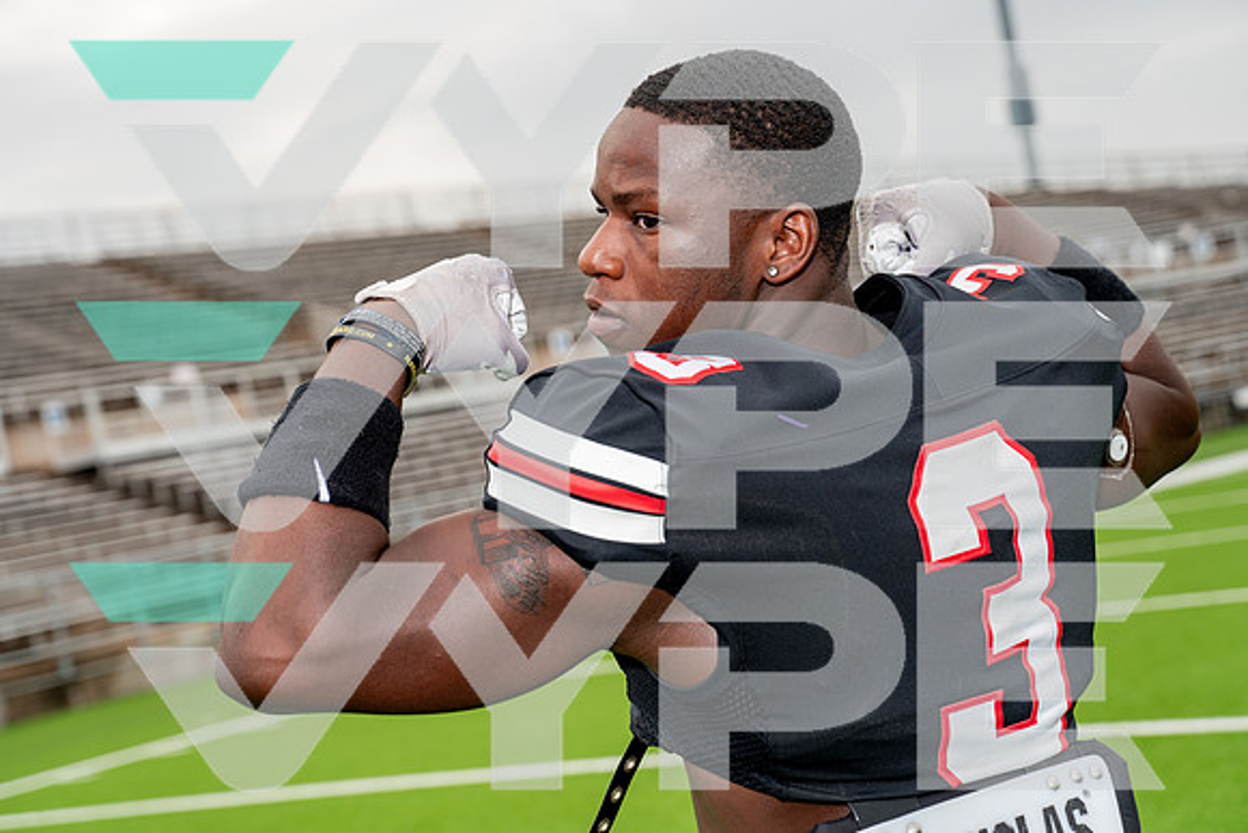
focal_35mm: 70
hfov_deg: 28.8
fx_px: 2427
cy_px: 416
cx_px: 624
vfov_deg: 19.5
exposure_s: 1/250
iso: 100
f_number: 5
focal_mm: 70
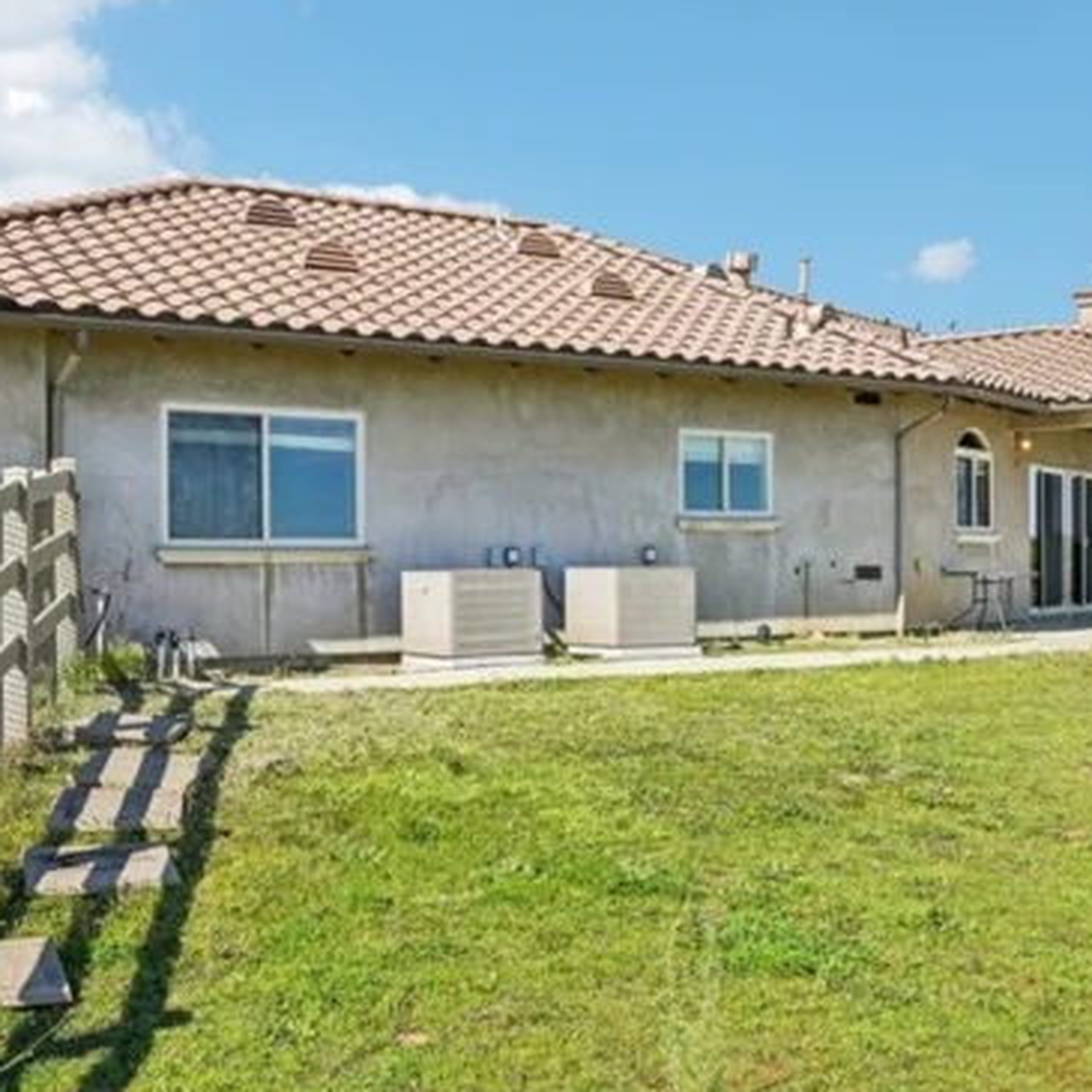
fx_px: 1606
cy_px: 571
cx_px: 669
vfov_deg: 37.5
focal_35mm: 45
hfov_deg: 37.4
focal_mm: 23
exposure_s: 1/1500
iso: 400
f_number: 8
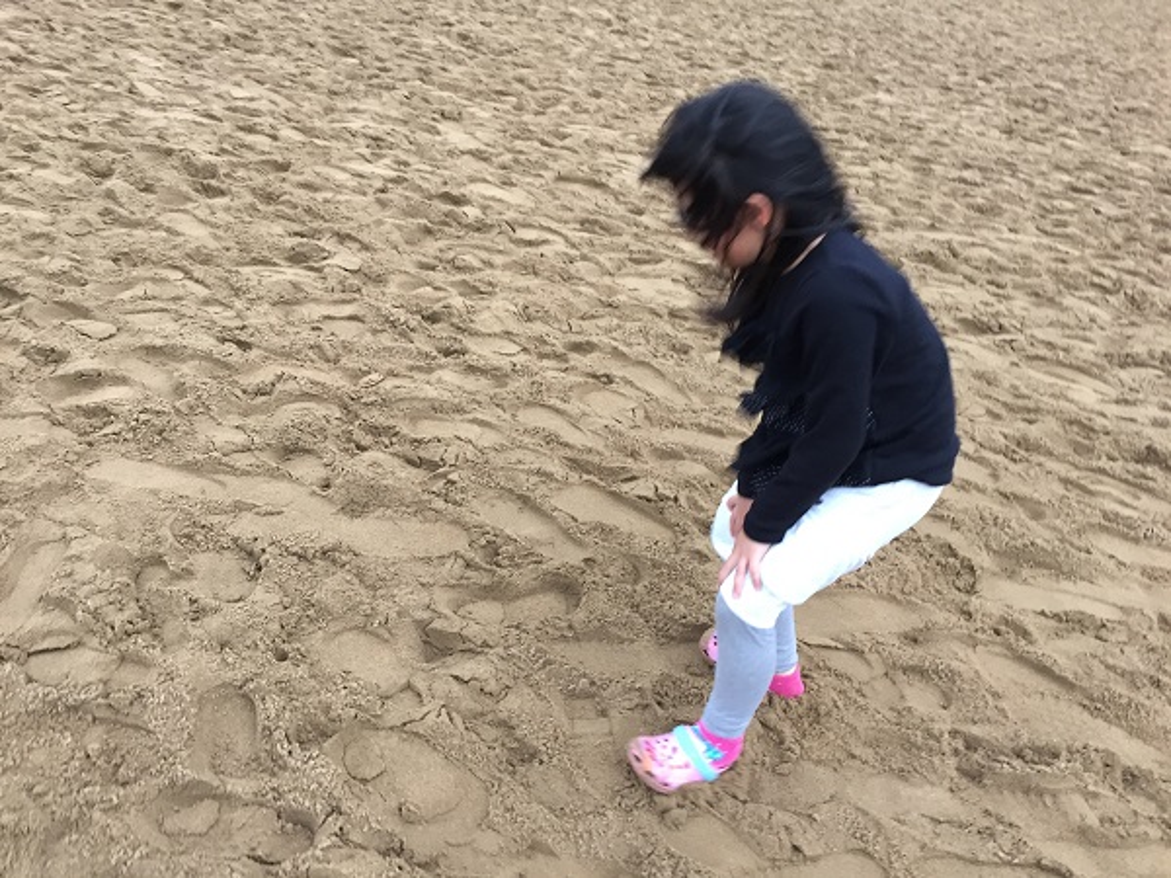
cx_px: 586
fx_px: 981
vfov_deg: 48.2
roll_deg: +2.1
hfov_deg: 61.7
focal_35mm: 29
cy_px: 439
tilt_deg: -25.3
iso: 80
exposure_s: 1/30
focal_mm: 4.15
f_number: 2.2
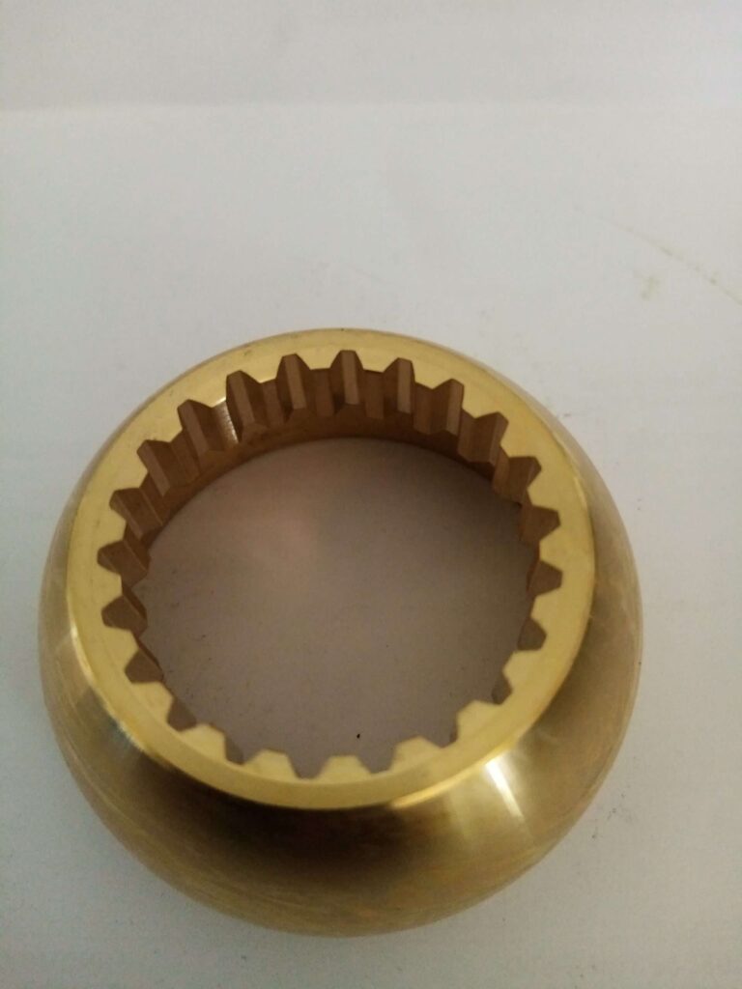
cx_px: 371
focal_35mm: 26
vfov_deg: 67.3
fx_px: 743
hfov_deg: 53.1
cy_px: 494
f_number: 1.8
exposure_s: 1/33.3
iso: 440
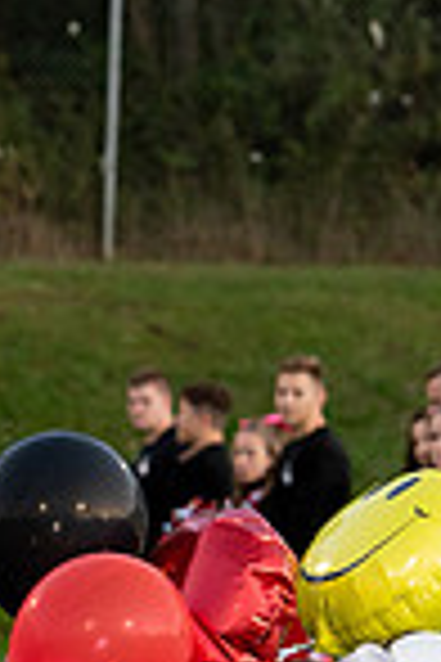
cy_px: 637
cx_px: -729
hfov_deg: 2.9
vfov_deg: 4.3
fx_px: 8709
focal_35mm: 474
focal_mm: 120
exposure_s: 1/250
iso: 1000
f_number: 5.6
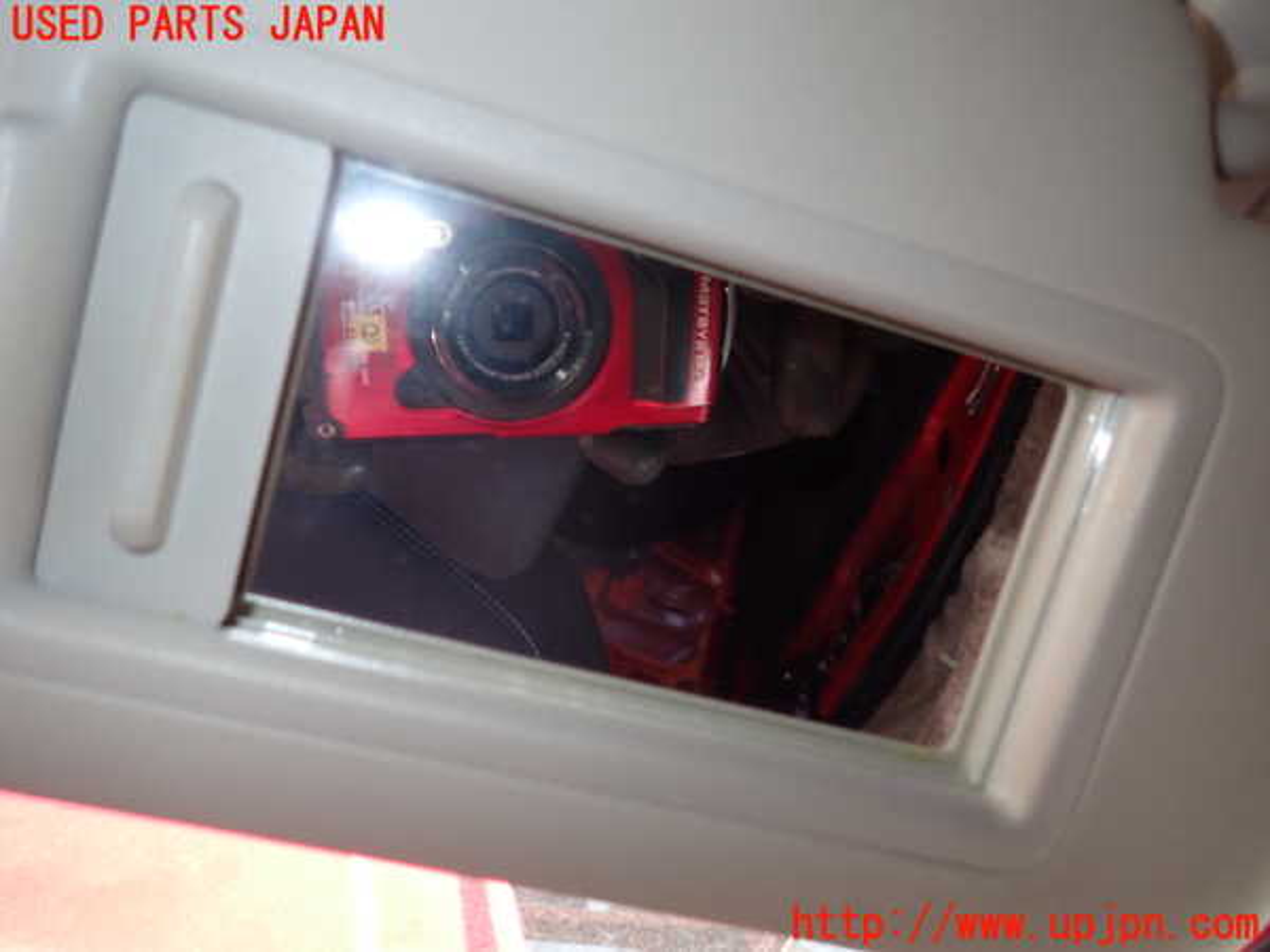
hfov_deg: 69.4
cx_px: 635
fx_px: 917
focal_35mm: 25
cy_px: 476
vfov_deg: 54.9
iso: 200
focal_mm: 4.5
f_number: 5.6
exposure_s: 1/30
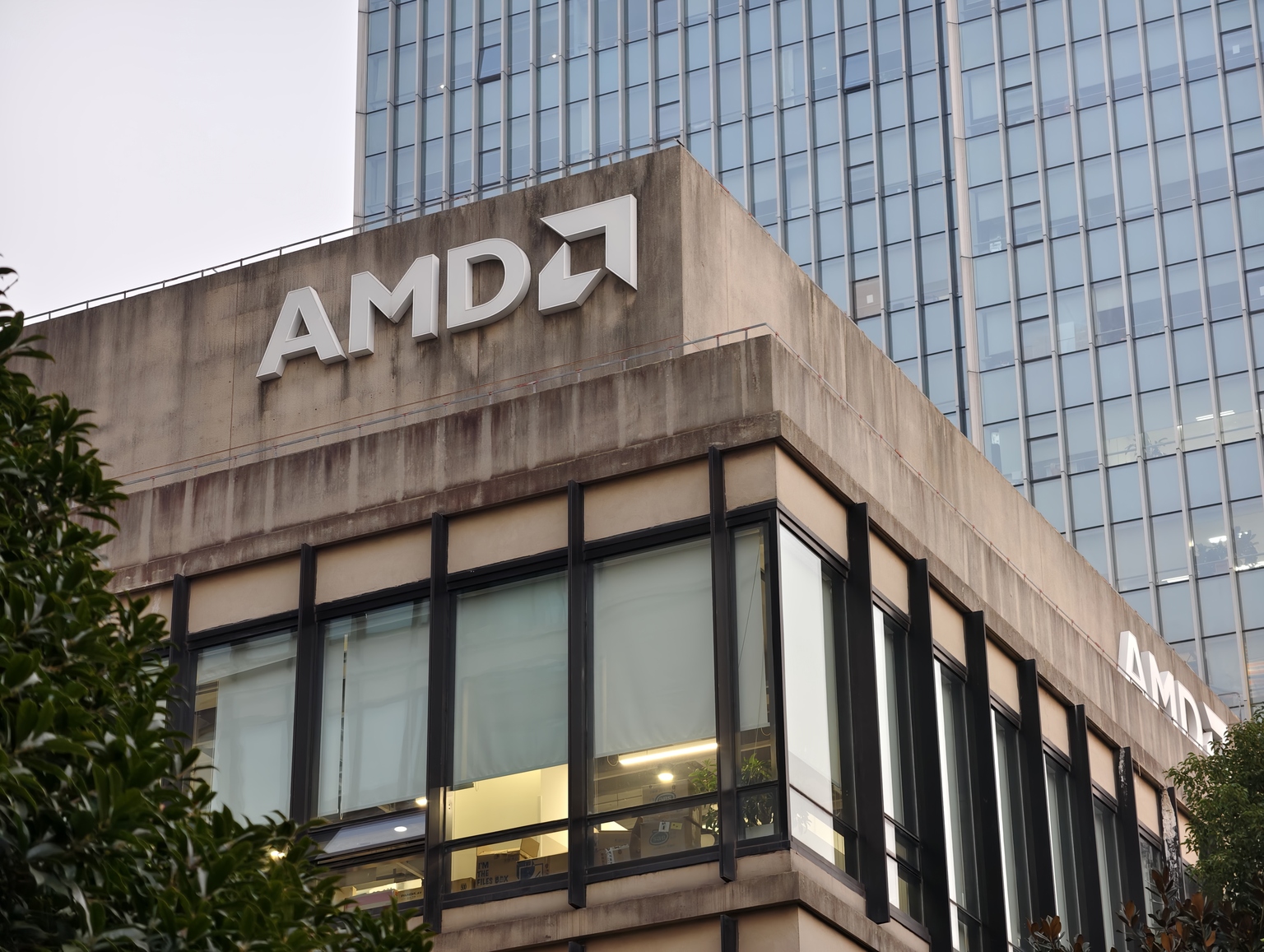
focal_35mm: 85
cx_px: 632
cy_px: 476
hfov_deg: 23.0
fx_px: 3109
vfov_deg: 17.4
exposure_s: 1/33.3
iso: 547
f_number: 2.67
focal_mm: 22.48
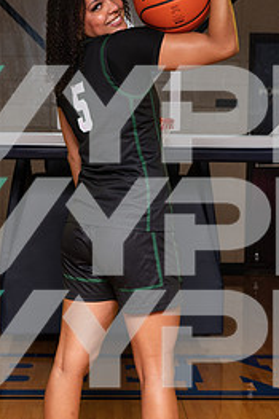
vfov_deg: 22.9
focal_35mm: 89
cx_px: 147
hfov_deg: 15.3
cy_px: 228
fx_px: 1036
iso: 250
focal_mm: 52
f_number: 7.1
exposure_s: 1/400
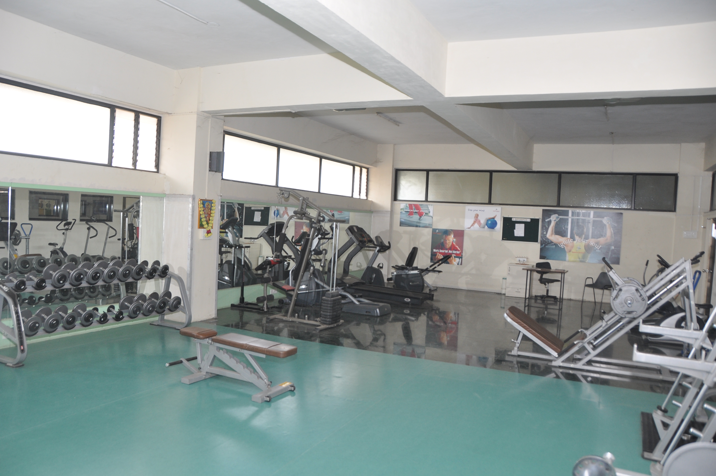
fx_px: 536
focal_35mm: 27
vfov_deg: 47.8
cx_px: 358
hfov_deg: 67.4
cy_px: 238
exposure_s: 1/60
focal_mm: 18
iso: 400
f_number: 5
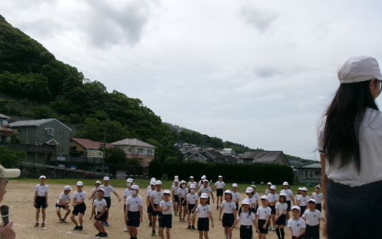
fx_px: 437
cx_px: 204
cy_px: 155
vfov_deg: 30.4
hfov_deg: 47.2
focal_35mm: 42
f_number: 11.8
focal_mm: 6.4
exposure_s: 1/250
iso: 100
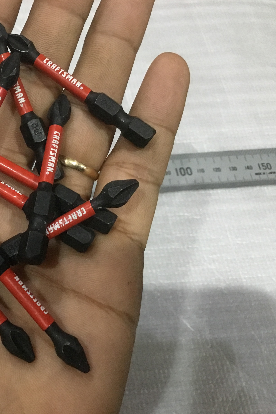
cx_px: -6
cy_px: 204
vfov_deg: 44.5
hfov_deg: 28.5
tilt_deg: -64.4
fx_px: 506
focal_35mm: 44
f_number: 2.4
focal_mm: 3.3
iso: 200
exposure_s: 1/17
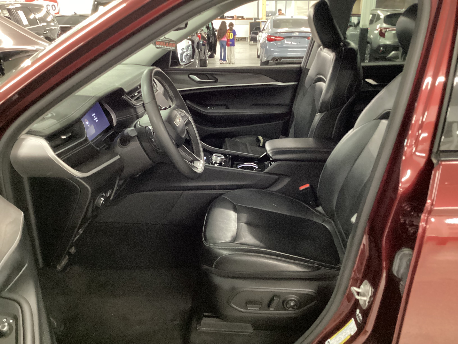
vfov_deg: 45.4
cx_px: 229
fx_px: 410
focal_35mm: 31
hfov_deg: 58.4
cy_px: 172
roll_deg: +0.6
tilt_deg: -23.2
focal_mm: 3.3
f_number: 2.4
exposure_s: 1/20
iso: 640
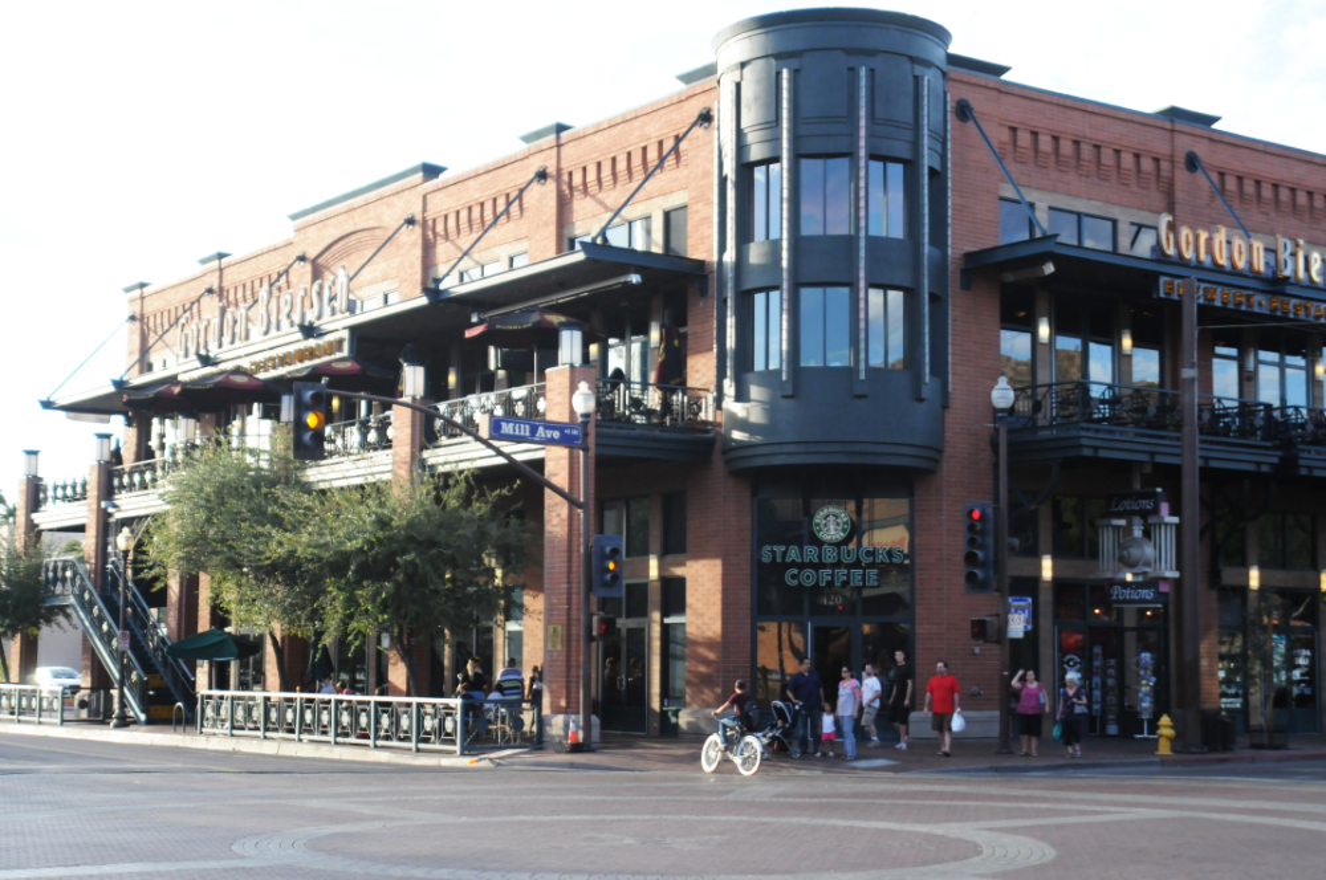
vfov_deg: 25.7
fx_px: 1931
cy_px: 440
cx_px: 663
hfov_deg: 37.9
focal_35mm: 52
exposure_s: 1/1250
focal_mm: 35
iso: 800
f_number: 4
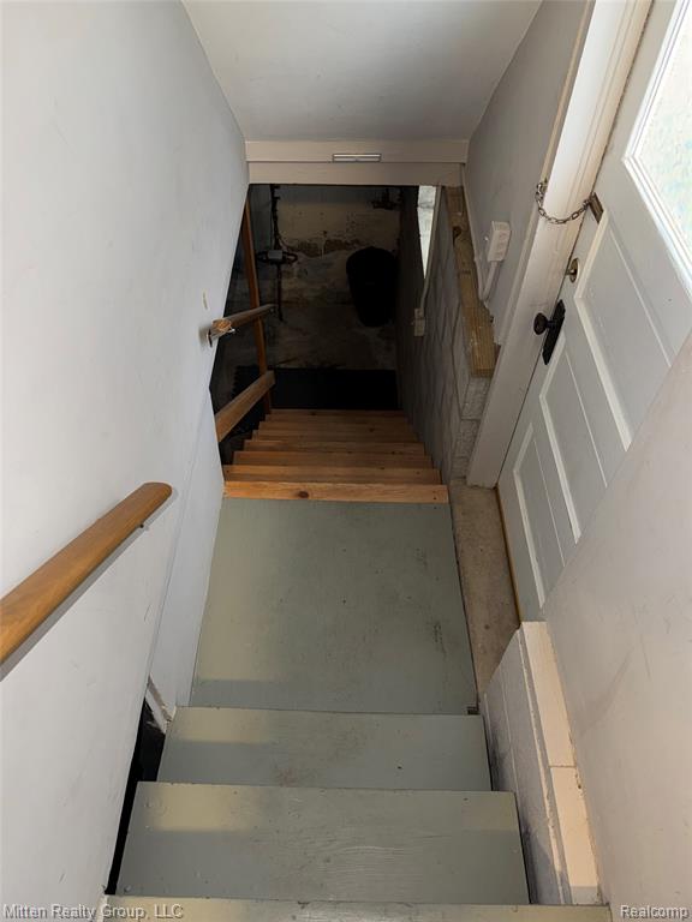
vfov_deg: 71.6
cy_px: 461
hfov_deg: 56.8
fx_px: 640
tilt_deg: -50.8
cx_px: 346
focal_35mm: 24
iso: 80
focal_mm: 6.76
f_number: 1.78
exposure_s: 1/16
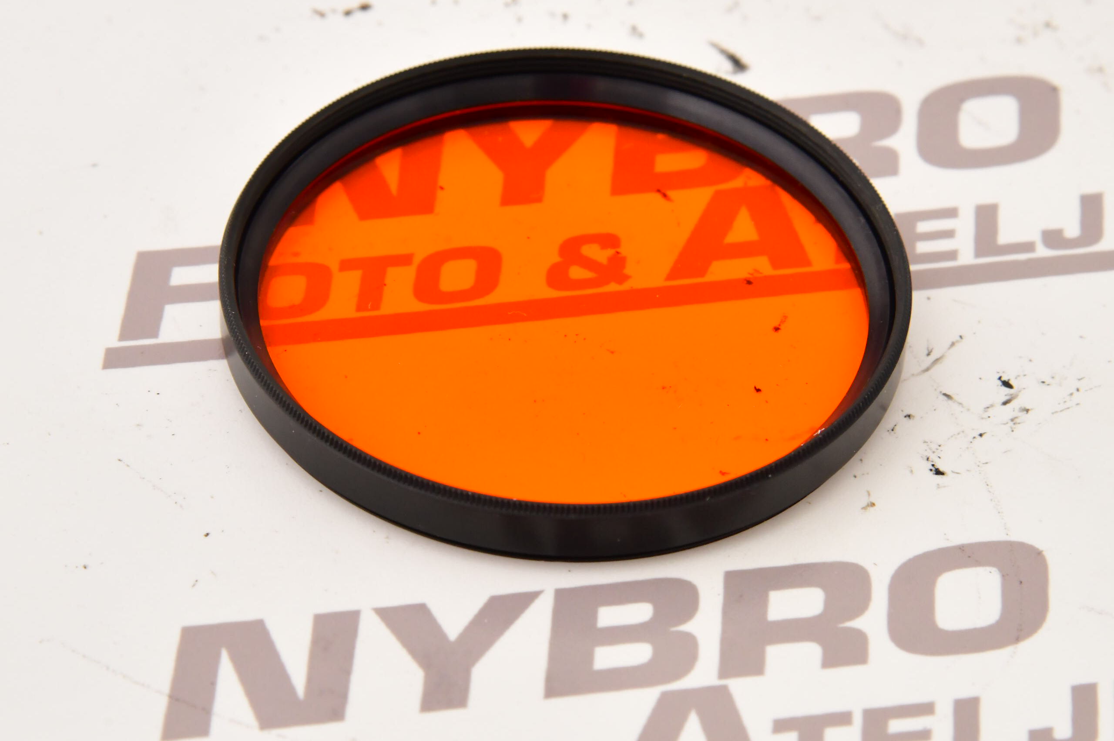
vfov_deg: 11.4
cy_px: 370
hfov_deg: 17.1
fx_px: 3711
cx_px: 557
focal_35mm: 120
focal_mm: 120
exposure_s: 1/160
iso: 1600
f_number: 13
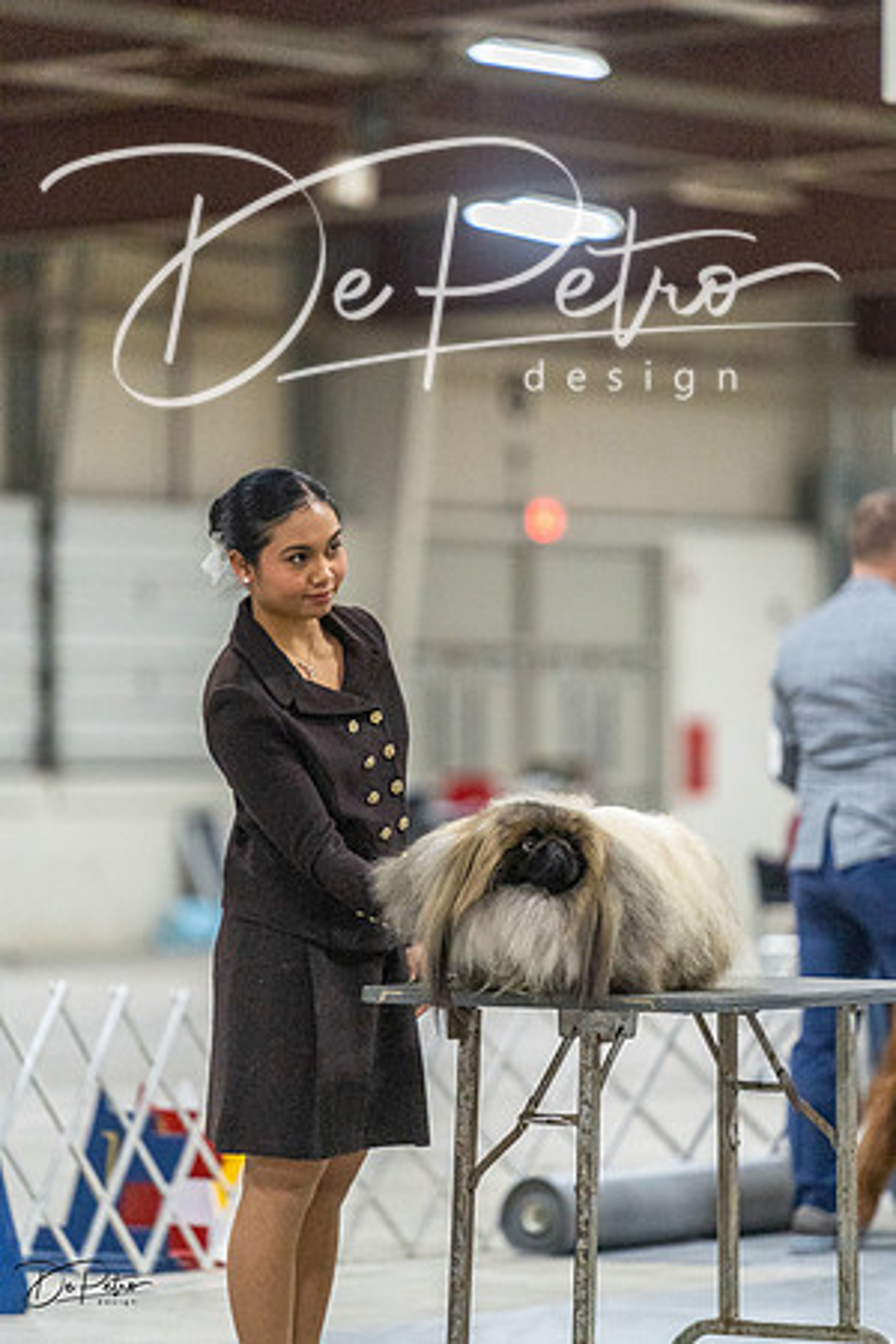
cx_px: 448
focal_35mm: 200
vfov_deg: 10.3
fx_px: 7466
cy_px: 672
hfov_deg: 6.9
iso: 6400
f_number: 3.2
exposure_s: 1/400
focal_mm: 200
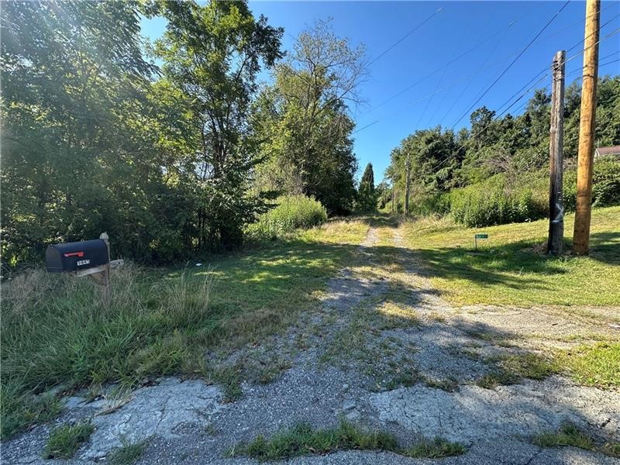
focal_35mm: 14
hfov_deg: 102.1
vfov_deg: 85.7
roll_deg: -2.1
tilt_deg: -1.6
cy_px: 232
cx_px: 310
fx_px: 251
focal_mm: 2.22
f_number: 2.2
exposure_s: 1/397
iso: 40
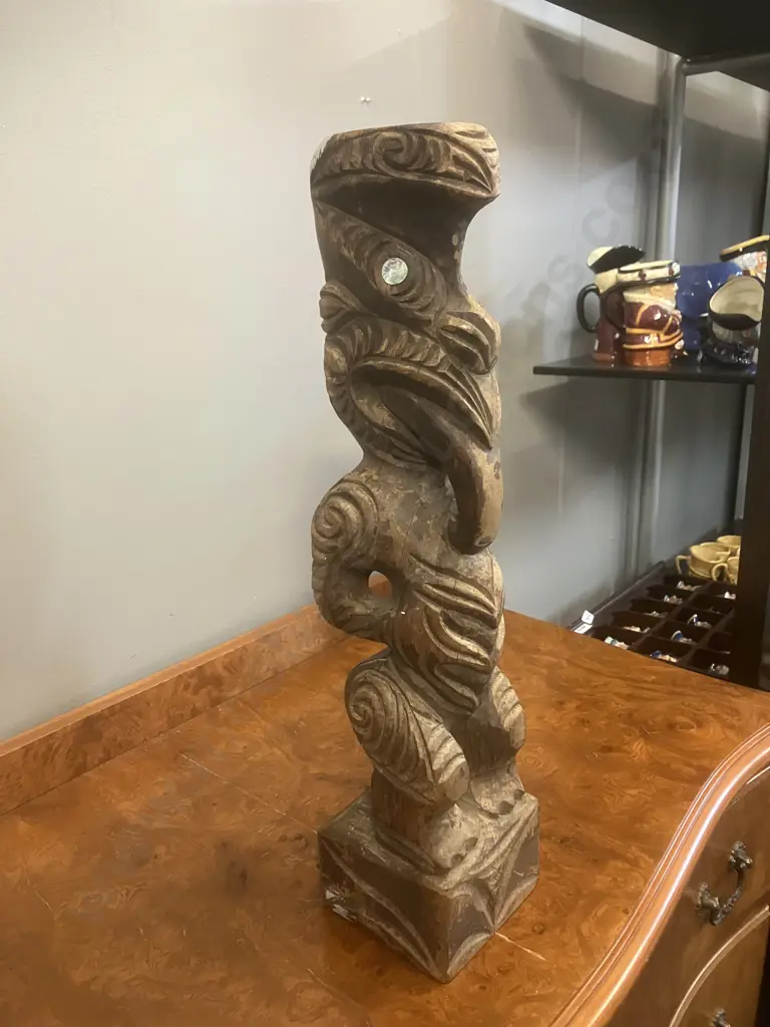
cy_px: 514
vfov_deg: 63.4
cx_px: 385
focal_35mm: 28
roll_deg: +1.5
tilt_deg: -14.6
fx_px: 830
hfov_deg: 49.7
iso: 320
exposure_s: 1/33
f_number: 1.8
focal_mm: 3.99
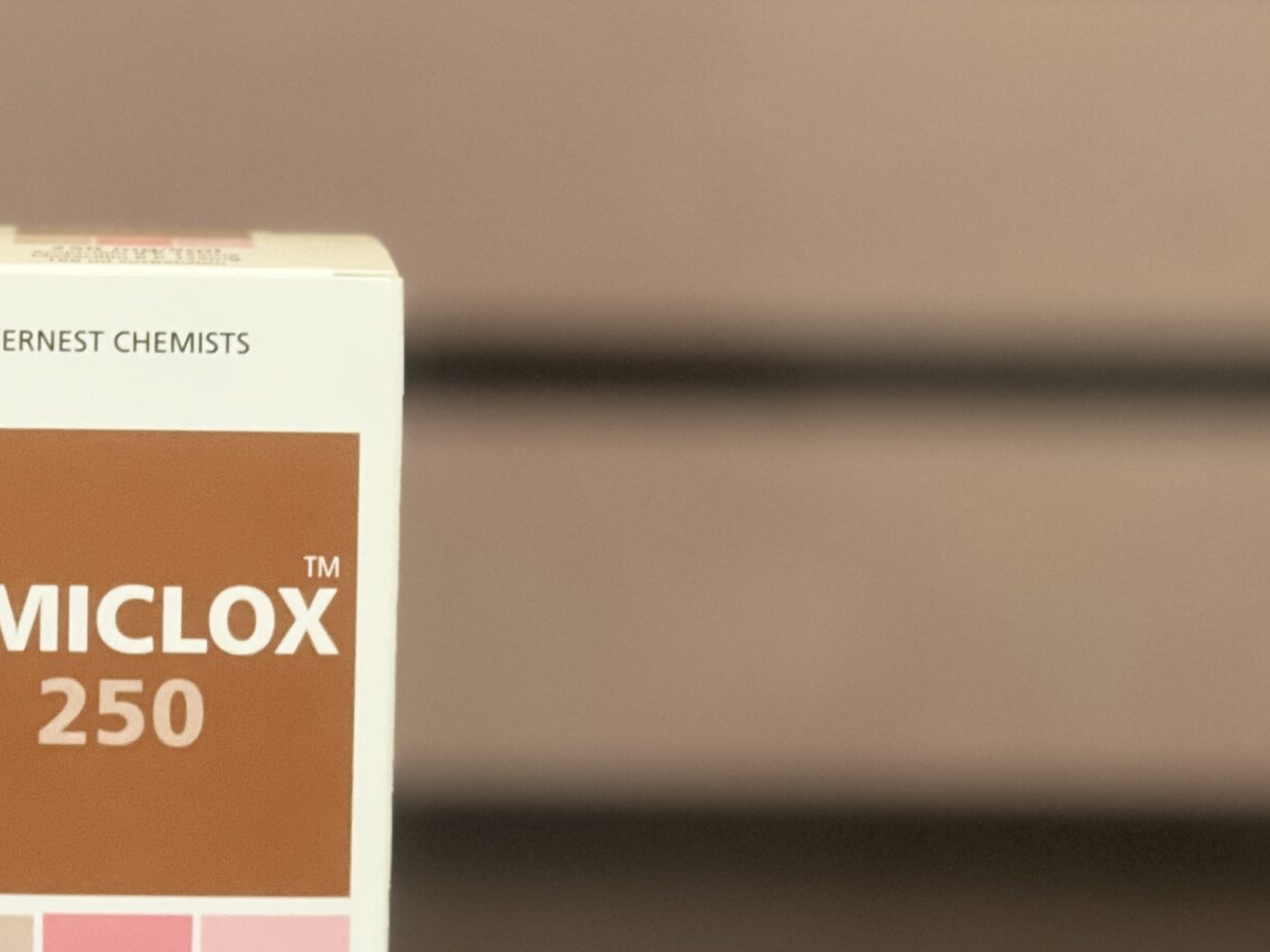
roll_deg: -0.5
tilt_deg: -6.2
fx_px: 5981
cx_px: 148
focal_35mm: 163
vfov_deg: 9.1
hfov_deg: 12.0
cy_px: 533
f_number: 2.8
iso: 400
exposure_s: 1/25
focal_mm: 9
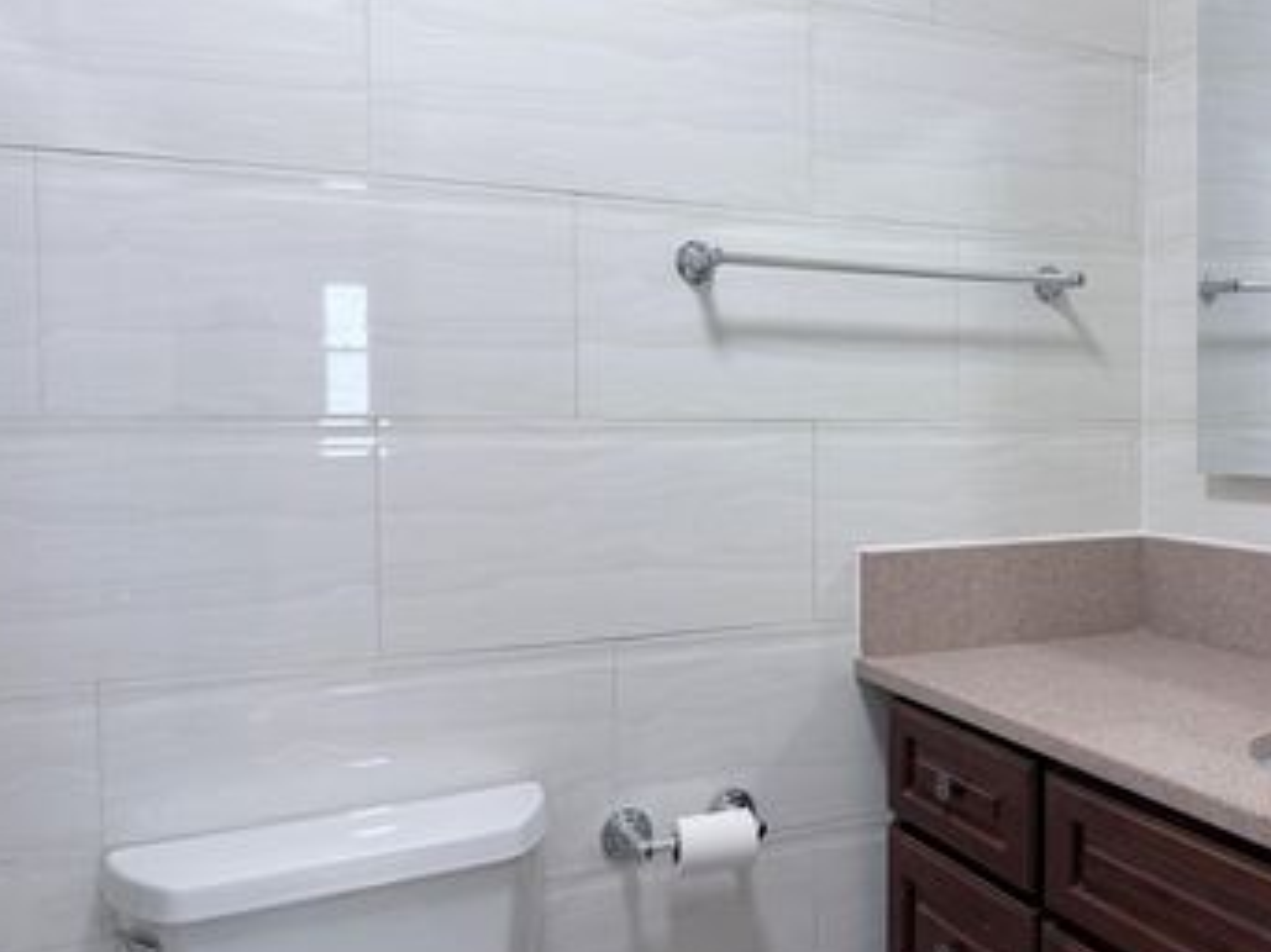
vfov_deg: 40.7
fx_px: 1285
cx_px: 878
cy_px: 454
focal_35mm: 35
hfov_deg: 51.4
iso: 160
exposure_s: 1/120
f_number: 1.78
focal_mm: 6.76
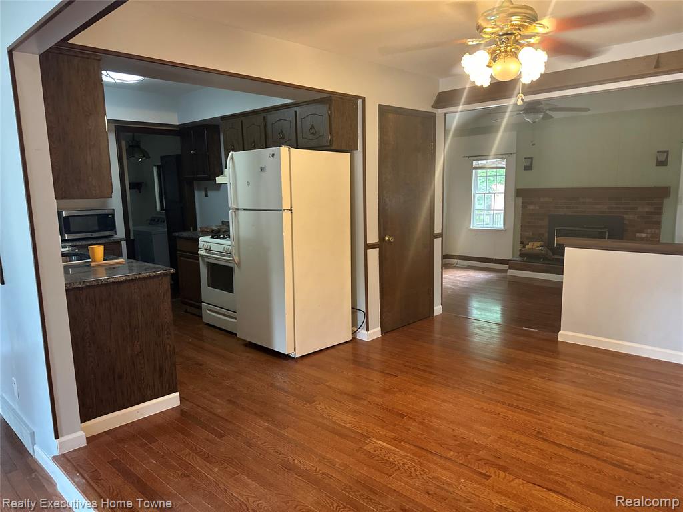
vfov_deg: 56.8
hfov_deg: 71.6
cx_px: 342
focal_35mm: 24
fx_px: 474
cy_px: 256
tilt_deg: -8.5
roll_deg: +1.2
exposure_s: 1/60
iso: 500
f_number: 1.78
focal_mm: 6.86
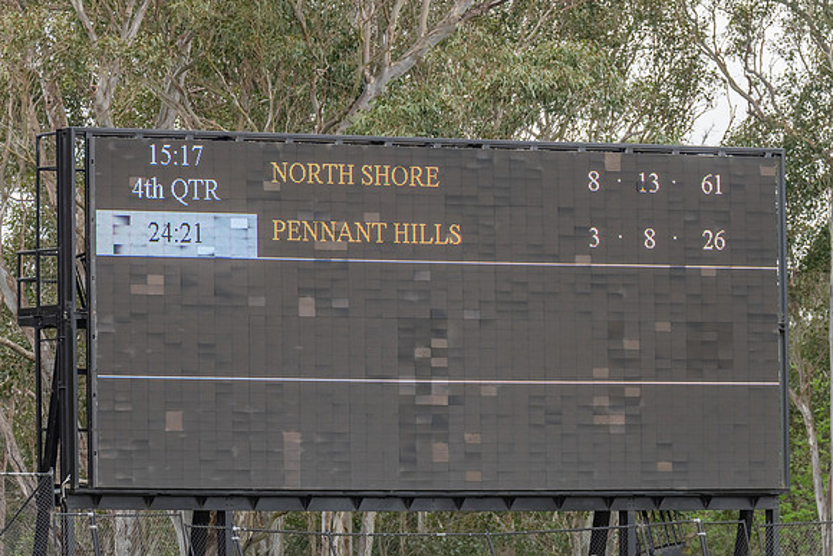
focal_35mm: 331
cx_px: 412
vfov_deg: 4.2
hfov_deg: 6.2
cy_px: 275
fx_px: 7668
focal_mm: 310
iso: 800
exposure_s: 1/1250
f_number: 4.5
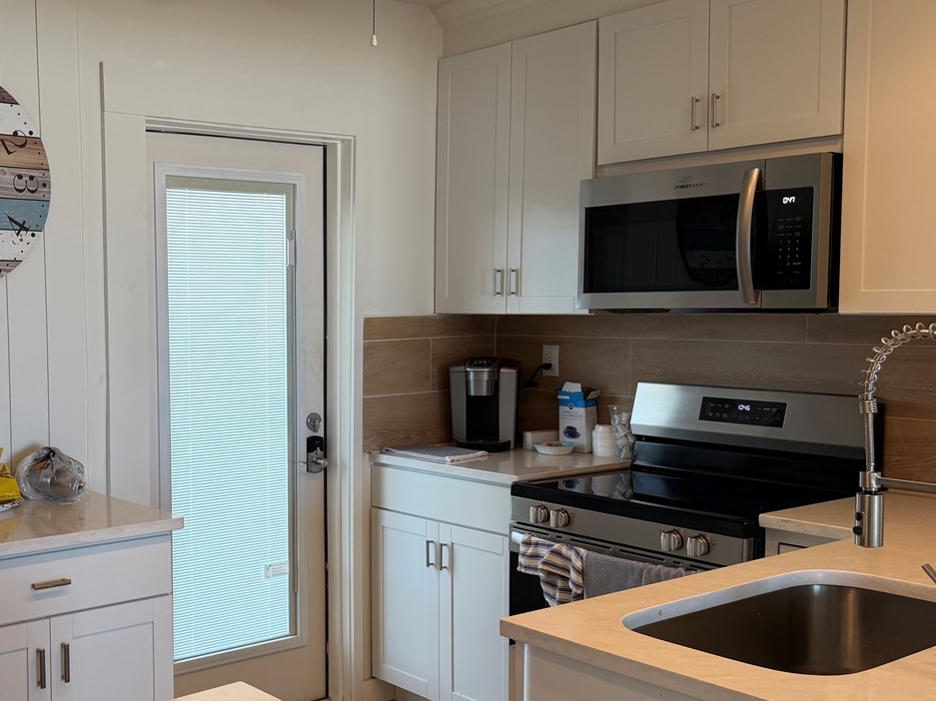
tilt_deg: -3.8
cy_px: 396
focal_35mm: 41
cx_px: 234
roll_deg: +1.0
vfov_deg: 35.1
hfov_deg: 44.3
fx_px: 1108
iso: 100
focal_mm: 6.76
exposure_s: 1/120
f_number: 1.78
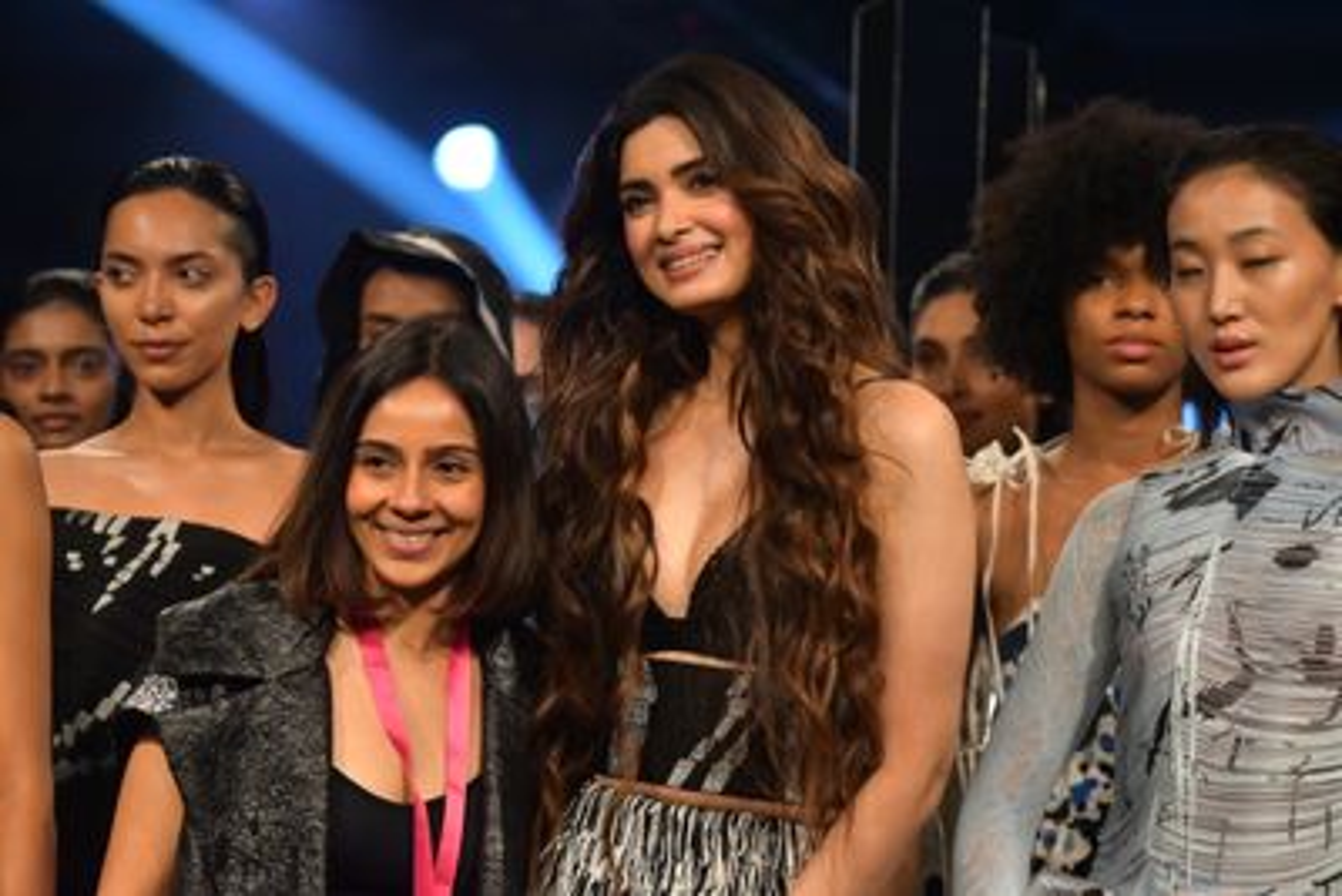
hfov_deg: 12.1
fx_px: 6339
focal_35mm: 170
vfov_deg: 8.1
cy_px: 448
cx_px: 671
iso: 5000
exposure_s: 1/800
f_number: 5.3
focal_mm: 170
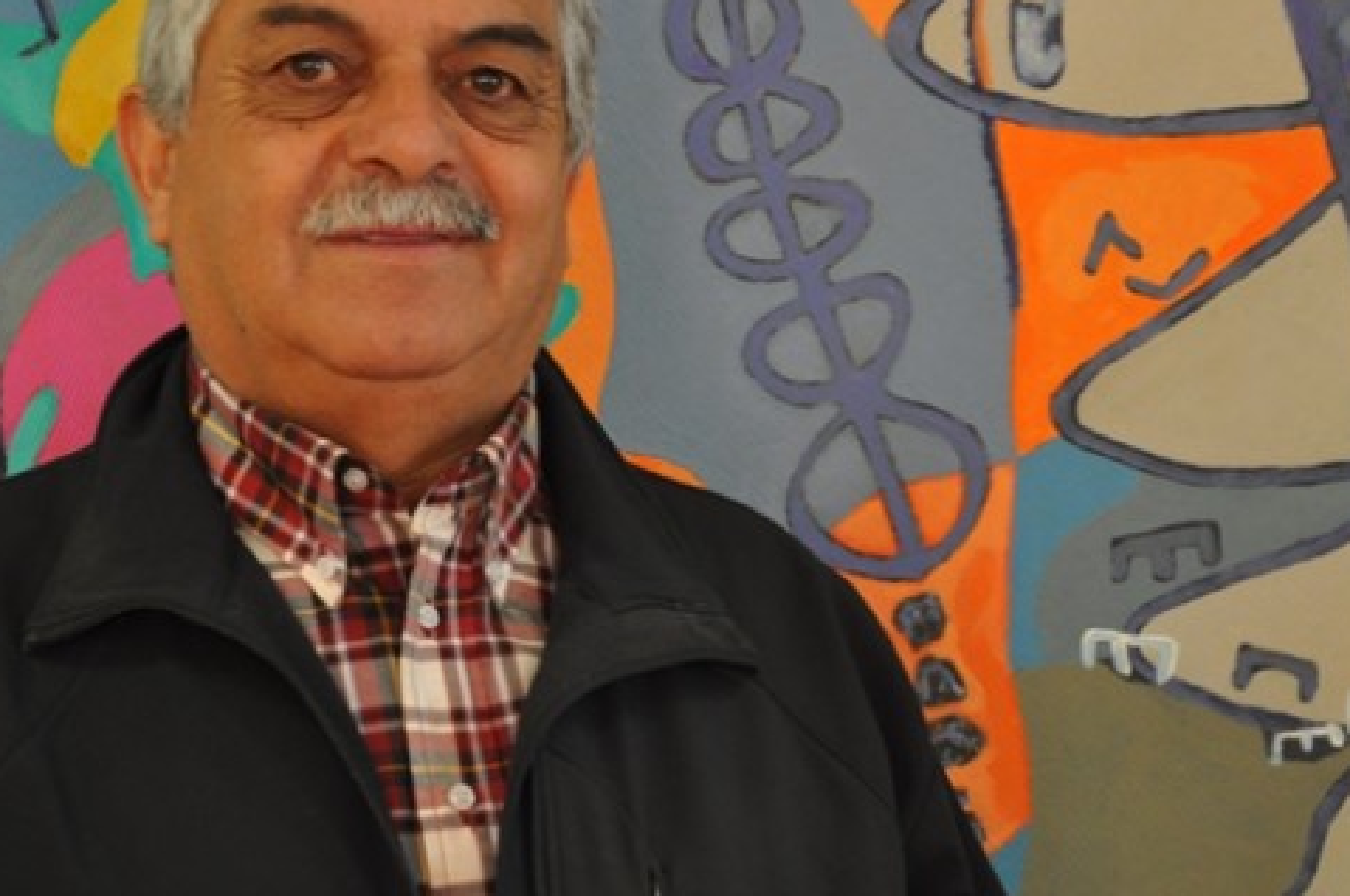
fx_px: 6279
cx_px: 603
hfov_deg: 12.3
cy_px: 358
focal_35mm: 168
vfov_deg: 8.2
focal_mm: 85
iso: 1100
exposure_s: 1/30
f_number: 5.6
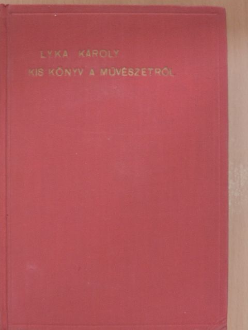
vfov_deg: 32.2
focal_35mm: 60
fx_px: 573
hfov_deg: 24.4
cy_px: 165
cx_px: 124
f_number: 3.7
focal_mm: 10.7
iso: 400
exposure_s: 1/20
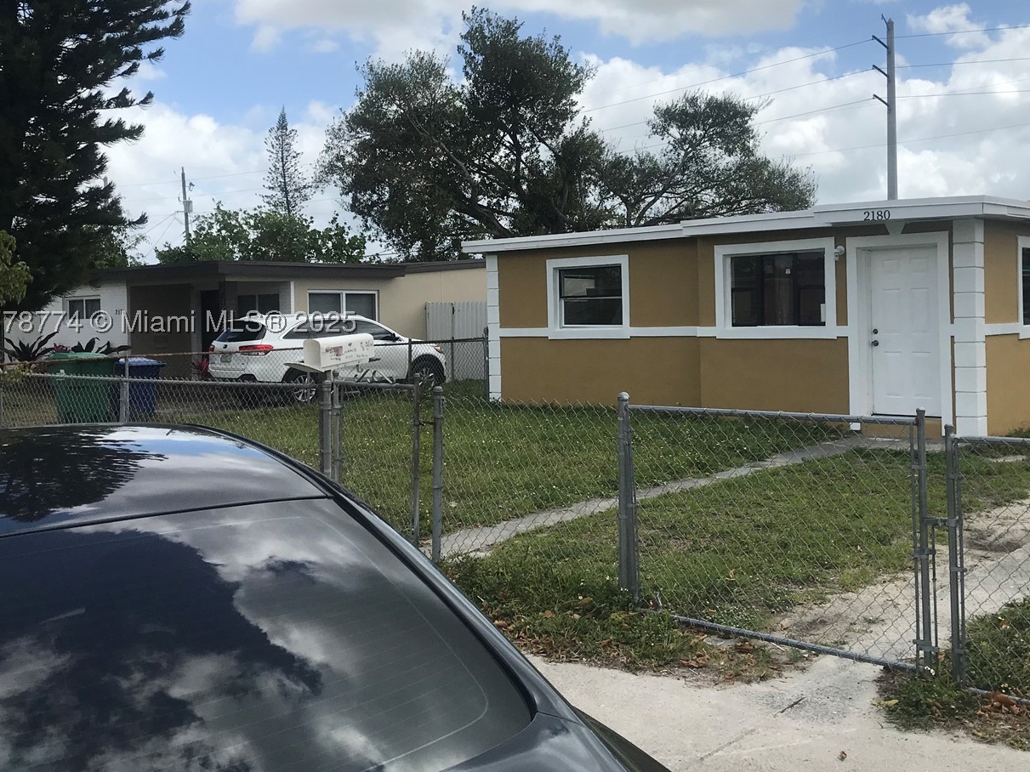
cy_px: 327
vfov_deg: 38.6
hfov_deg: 49.9
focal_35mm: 37
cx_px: 607
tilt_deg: -0.2
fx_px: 1101
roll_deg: +0.8
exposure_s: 1/3300
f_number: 1.8
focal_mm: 3.99
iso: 20
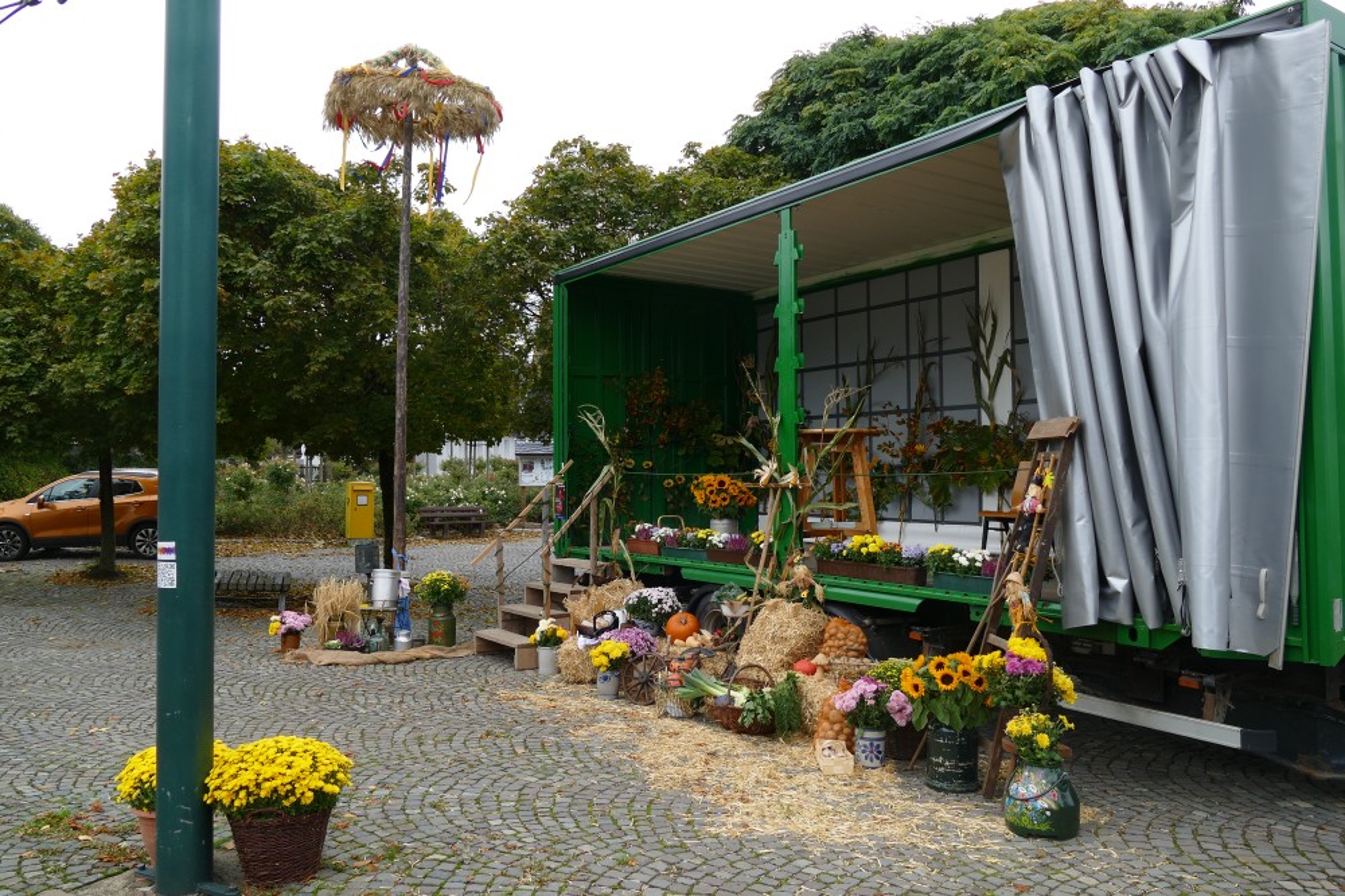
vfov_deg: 47.9
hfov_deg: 67.4
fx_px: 1008
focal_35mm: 27
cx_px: 672
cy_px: 448
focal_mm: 9.88
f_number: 2.9
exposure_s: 1/320
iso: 125
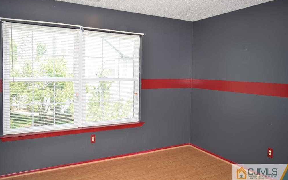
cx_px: 144
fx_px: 220
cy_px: 84
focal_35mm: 28
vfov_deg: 44.5
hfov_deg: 66.5
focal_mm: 18
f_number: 3.5
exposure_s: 1/60
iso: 100
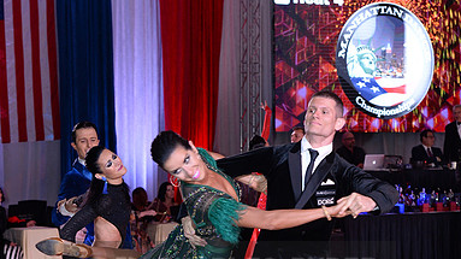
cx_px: 230
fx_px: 1356
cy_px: 282
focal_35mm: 111
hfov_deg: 19.3
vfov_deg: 10.8
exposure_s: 1/250
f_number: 5
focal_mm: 70
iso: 2000
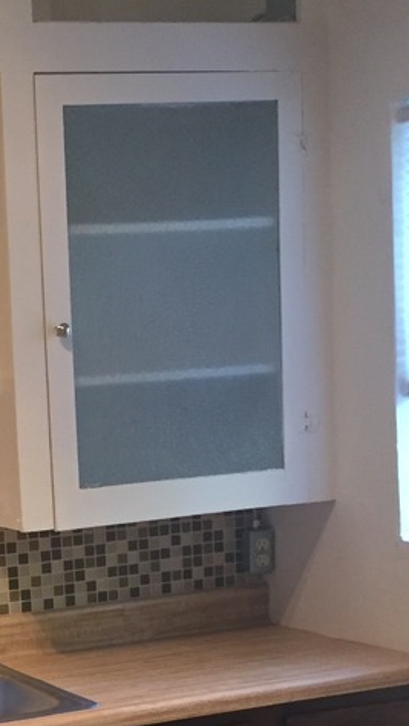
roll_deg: +3.0
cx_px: -147
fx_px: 1387
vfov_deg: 28.7
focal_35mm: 72
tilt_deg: -6.9
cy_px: 582
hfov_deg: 15.8
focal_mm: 4.15
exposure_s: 1/30
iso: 160
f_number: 2.2
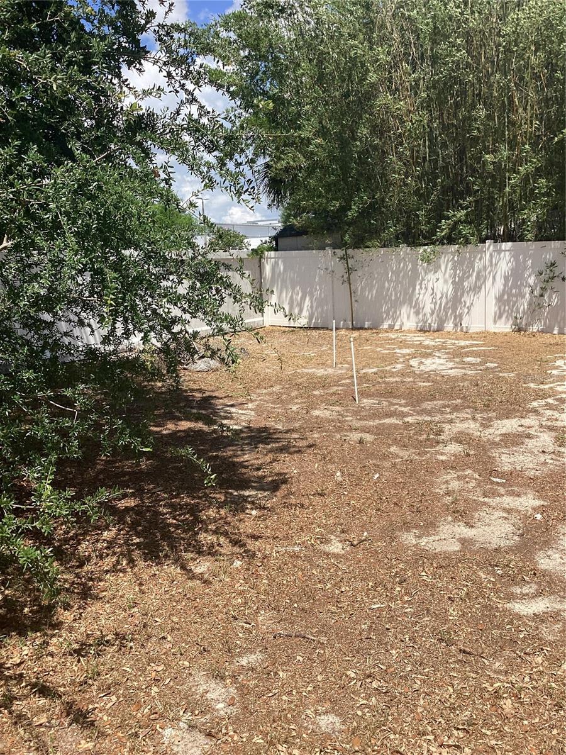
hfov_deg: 45.4
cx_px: 283
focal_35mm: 31
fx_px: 676
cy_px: 378
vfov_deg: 58.4
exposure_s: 1/1235
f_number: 2.4
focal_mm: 3.3
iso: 25
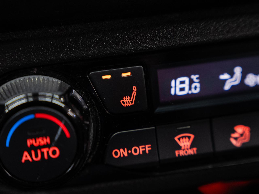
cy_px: 98
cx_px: 132
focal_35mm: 92
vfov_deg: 16.0
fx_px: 691
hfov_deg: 21.2
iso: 1000
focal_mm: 70
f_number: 3.5
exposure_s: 1/40
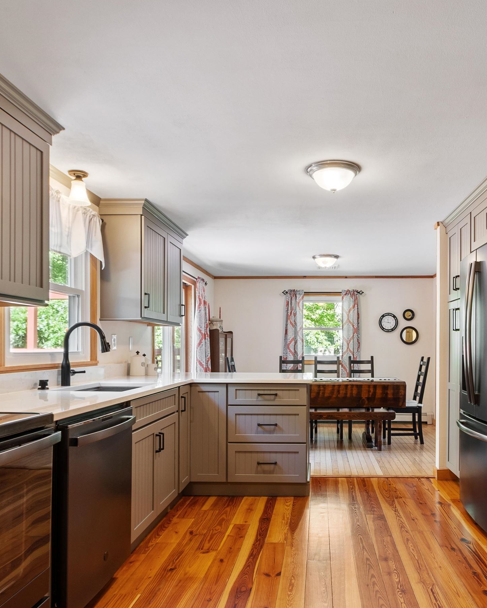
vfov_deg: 70.1
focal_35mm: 24
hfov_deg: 57.3
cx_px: 329
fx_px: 432
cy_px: 337
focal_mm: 10
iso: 320
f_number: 8
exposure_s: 1.3
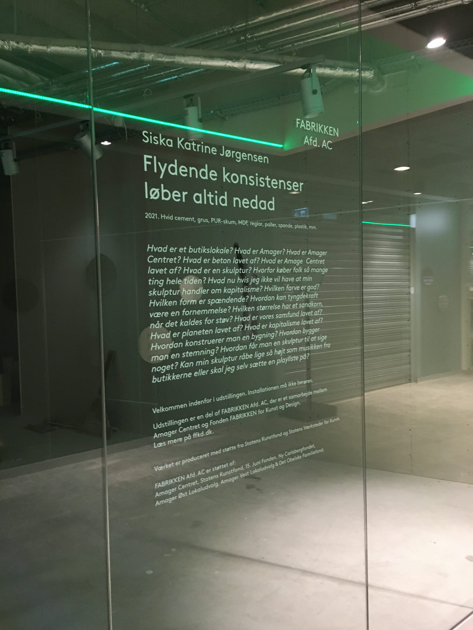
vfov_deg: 61.7
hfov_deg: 48.2
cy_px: 315
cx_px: 236
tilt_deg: -2.4
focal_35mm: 29
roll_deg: +2.3
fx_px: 528
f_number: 2.2
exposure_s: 1/20
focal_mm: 4.15
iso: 200
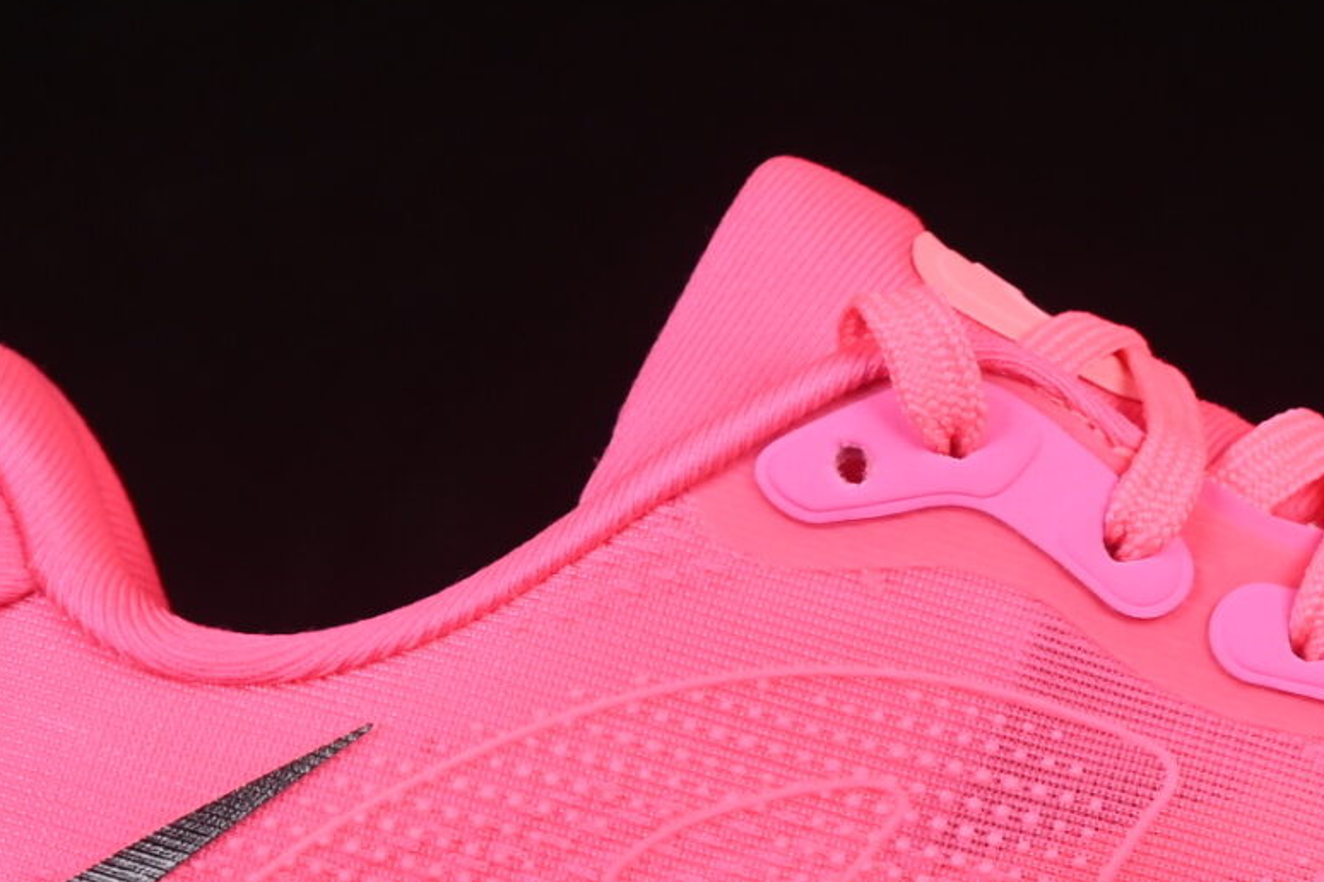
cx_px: 1196
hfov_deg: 8.3
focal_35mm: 248
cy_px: 999
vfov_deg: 5.5
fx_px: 9120
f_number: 8
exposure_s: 1/80
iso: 160
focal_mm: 50
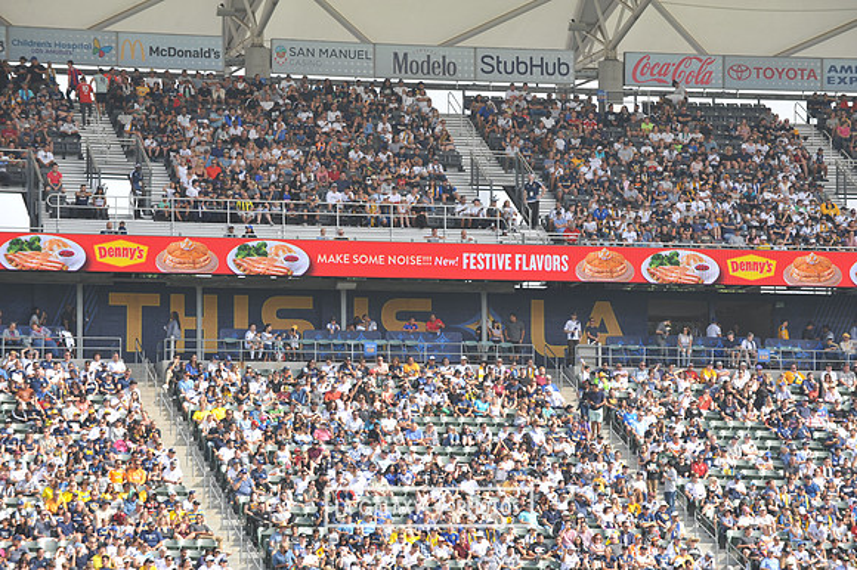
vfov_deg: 9.1
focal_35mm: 150
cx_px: 428
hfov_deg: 13.7
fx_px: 3569
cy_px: 285
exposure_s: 1/320
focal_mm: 150
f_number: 9
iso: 200
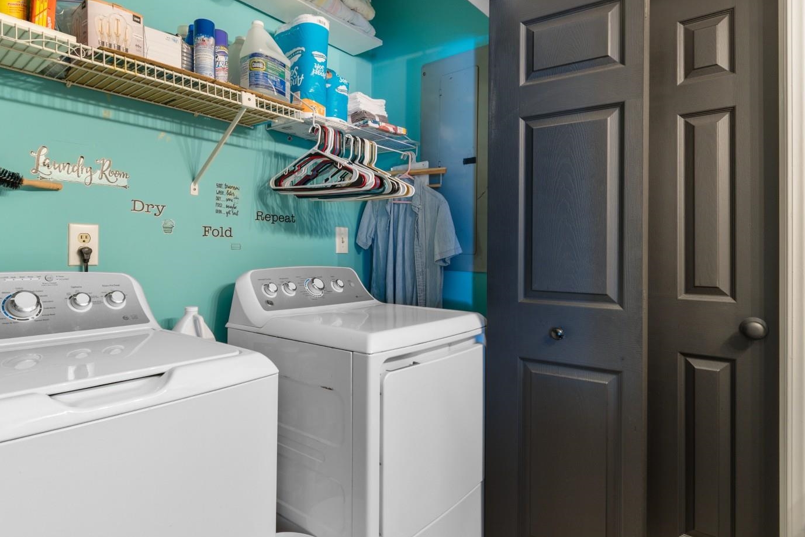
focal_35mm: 20
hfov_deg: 83.5
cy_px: 249
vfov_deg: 61.9
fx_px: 447
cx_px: 347
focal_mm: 11.5
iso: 100
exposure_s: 1/3
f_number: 4.8
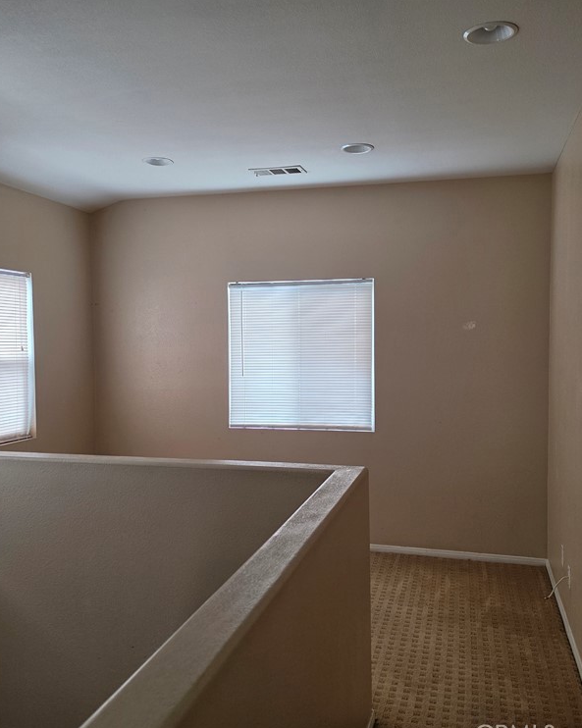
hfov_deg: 47.1
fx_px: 668
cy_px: 371
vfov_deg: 57.2
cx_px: 300
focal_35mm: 31
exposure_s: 1/180
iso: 125
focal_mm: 6.5
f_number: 1.4
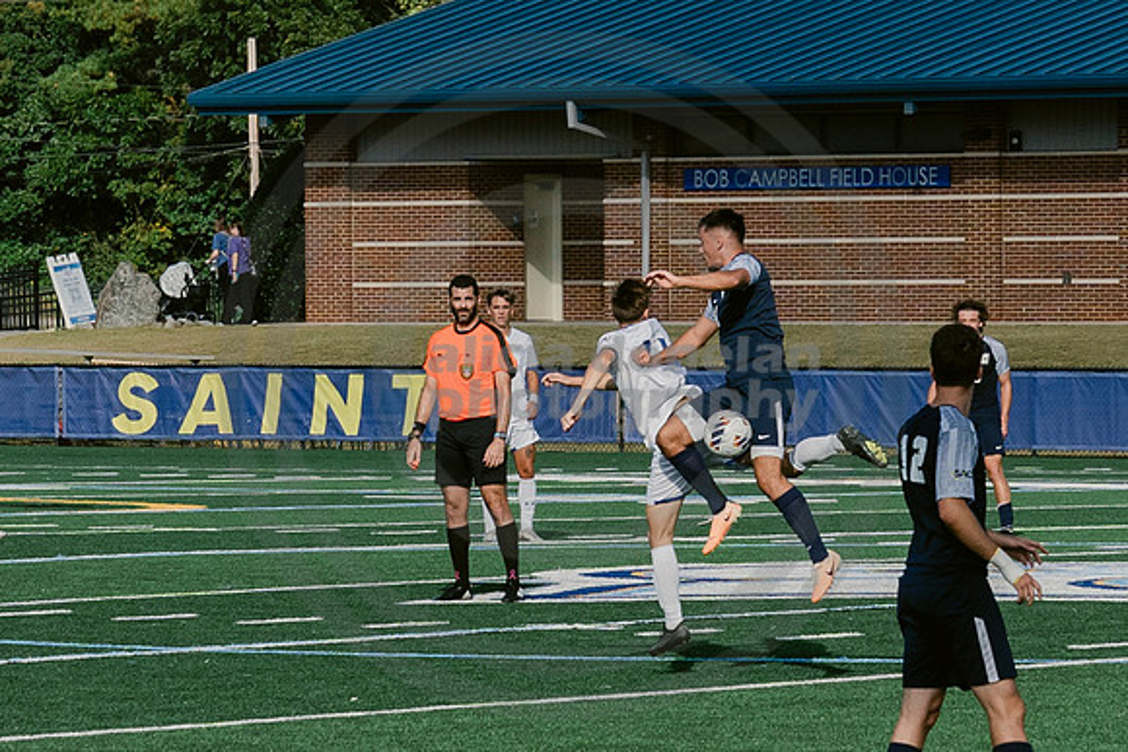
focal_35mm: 281
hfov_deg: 7.3
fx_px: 8800
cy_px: 295
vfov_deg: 4.9
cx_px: 553
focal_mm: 70
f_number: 5.6
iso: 640
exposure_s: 1/3200
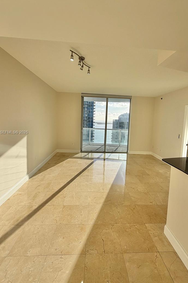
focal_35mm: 17
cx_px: 101
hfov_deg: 70.3
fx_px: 133
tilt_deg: -4.7
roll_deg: -2.7
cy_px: 133
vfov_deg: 93.2
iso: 40
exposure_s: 1/510
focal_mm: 2.22
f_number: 2.2
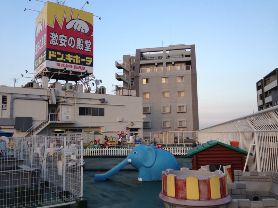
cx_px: 139
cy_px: 104
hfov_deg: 55.4
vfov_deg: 42.9
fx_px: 265
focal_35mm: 33
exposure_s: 1/219
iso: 50
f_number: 2.4
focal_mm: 4.12
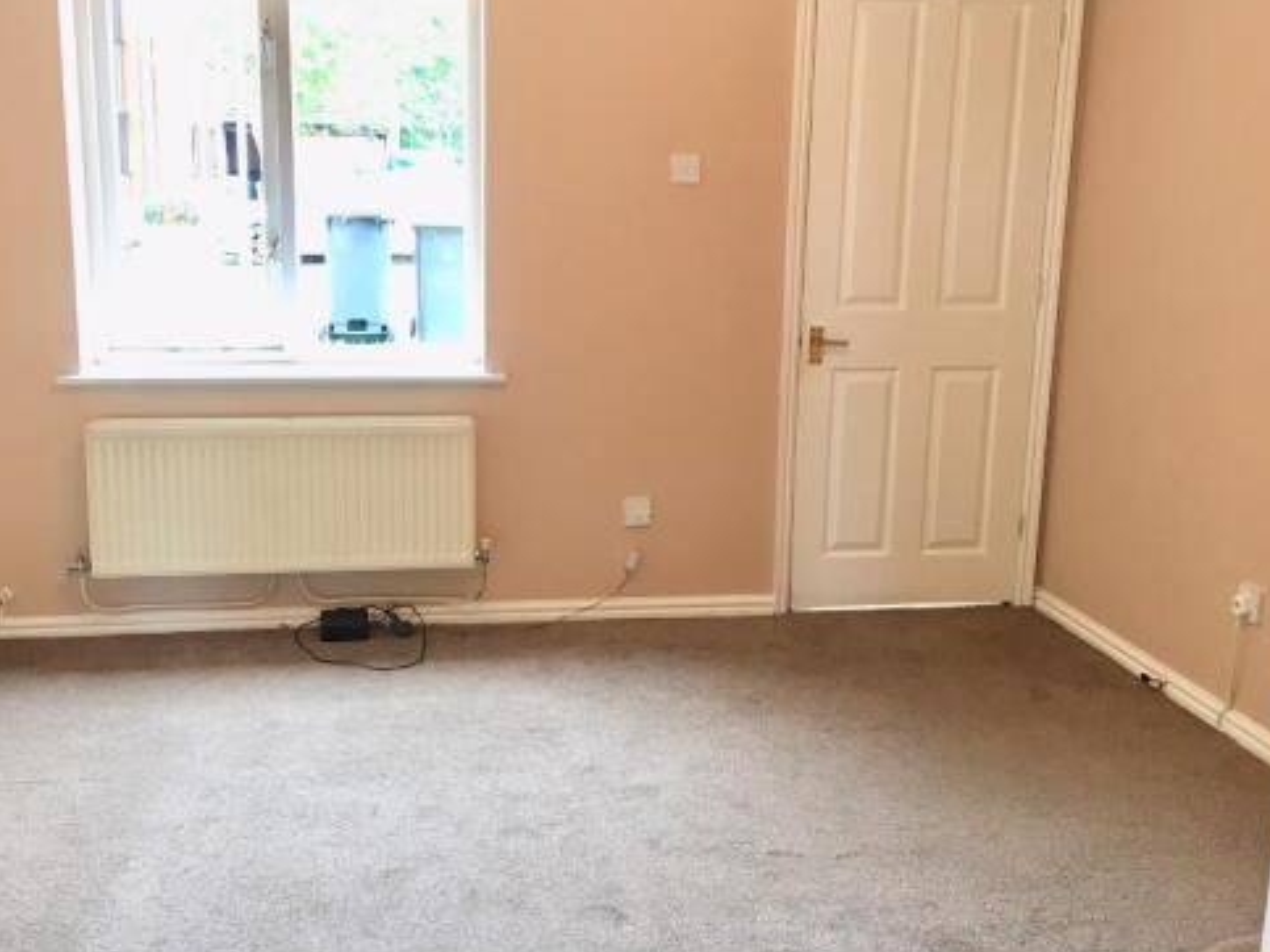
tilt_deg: -11.4
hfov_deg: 52.5
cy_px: 422
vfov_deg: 40.6
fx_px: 1284
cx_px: 551
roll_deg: -0.7
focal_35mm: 35
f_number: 2.2
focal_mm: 4.15
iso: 80
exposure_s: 1/33
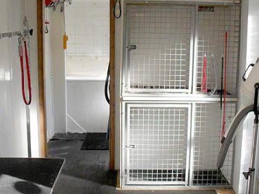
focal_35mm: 54
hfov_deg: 35.6
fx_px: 404
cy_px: 113
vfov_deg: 27.0
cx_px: 126
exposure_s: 1/180
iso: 100
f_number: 3.2
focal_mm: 6.3
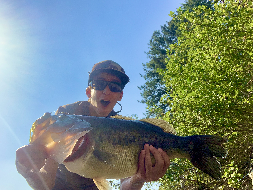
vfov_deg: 44.2
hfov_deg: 56.8
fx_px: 234
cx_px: 126
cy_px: 95
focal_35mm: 32
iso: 16
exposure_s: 1/1022
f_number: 2.2
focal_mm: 2.87
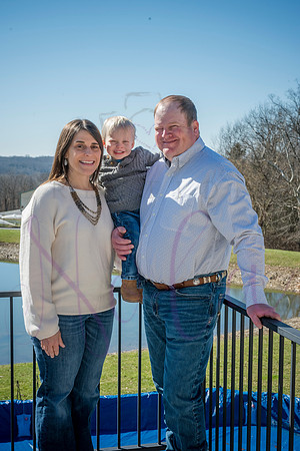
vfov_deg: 35.1
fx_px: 712
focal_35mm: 57
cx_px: 150
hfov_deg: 23.8
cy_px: 226
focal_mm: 57
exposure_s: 1/320
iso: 400
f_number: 13
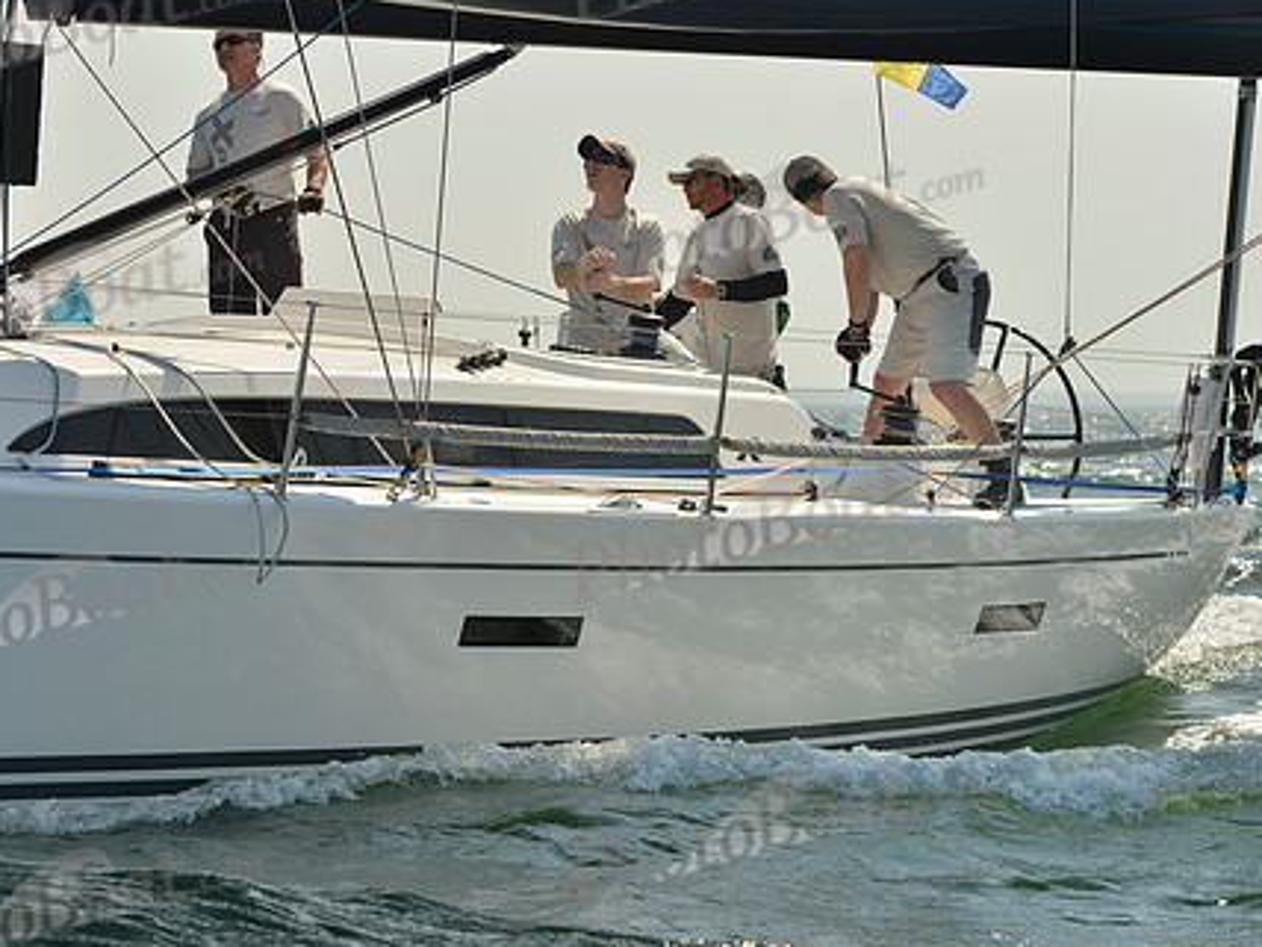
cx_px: 419
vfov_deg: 10.8
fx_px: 4995
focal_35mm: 137
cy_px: 414
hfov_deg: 14.4
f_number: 8
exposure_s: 1/1250
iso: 200
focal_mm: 105
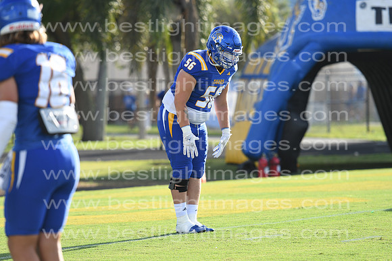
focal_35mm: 270
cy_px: 130
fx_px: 2941
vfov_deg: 5.1
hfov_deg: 7.6
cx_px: 196
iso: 200
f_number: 4
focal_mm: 180
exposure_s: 1/1250
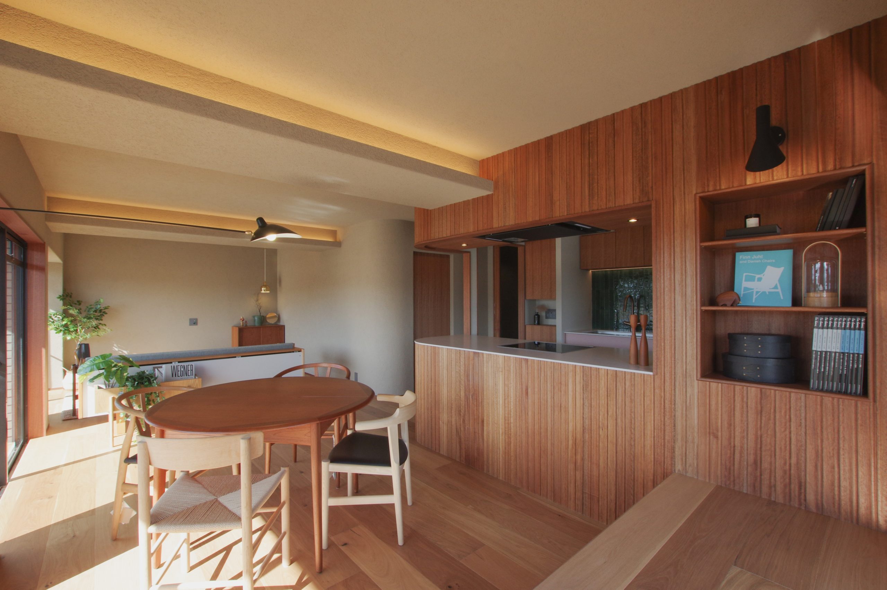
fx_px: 369
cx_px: 444
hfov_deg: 100.4
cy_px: 295
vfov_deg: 77.2
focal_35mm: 15
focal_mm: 10
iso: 400
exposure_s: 1/50
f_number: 11
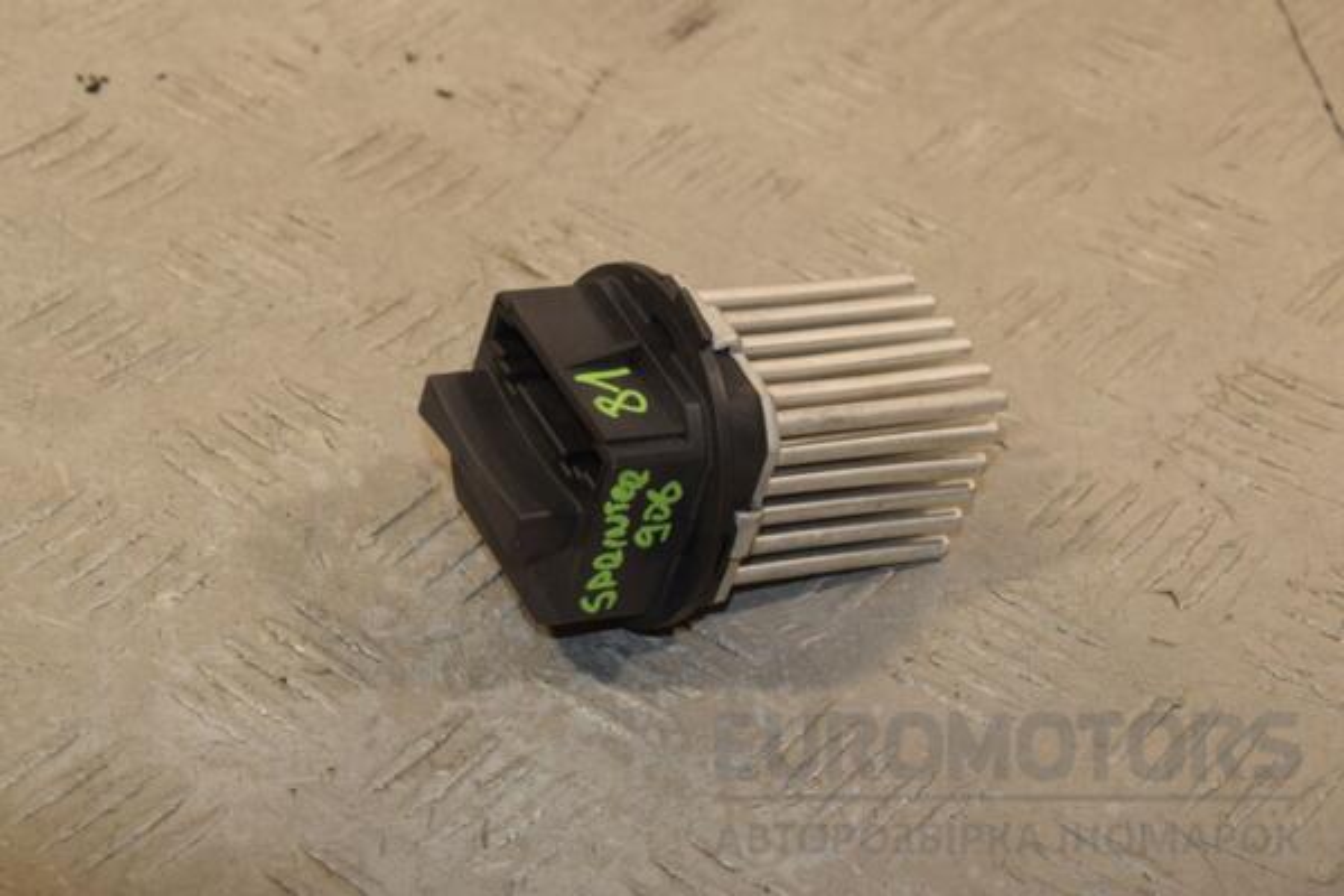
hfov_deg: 19.5
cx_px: 672
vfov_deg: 13.0
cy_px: 448
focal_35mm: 105
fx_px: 3920
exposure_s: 1/200
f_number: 9
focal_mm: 70
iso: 800
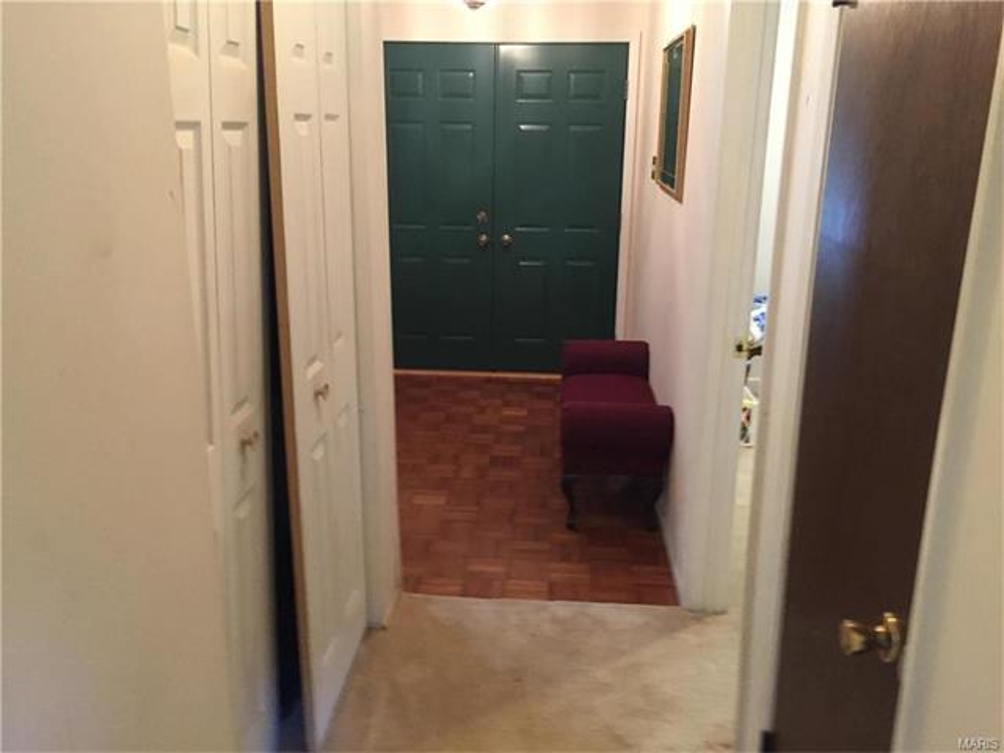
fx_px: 841
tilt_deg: -15.8
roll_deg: -2.4
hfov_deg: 61.7
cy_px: 376
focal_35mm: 29
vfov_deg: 48.2
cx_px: 502
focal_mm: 4.15
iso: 250
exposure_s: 1/15
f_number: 2.2
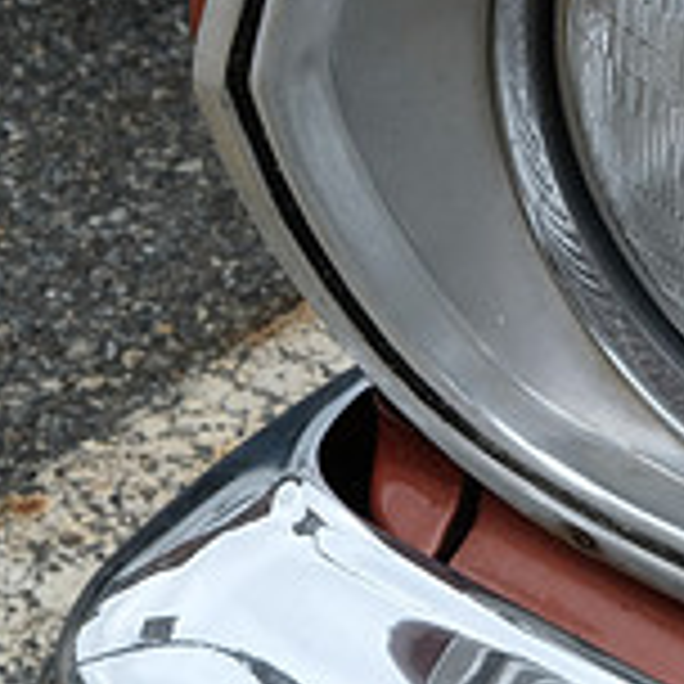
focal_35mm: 218
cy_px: 412
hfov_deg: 7.9
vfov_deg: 8.0
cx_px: 1058
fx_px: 4873
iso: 200
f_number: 16
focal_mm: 44.4
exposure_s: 1/50
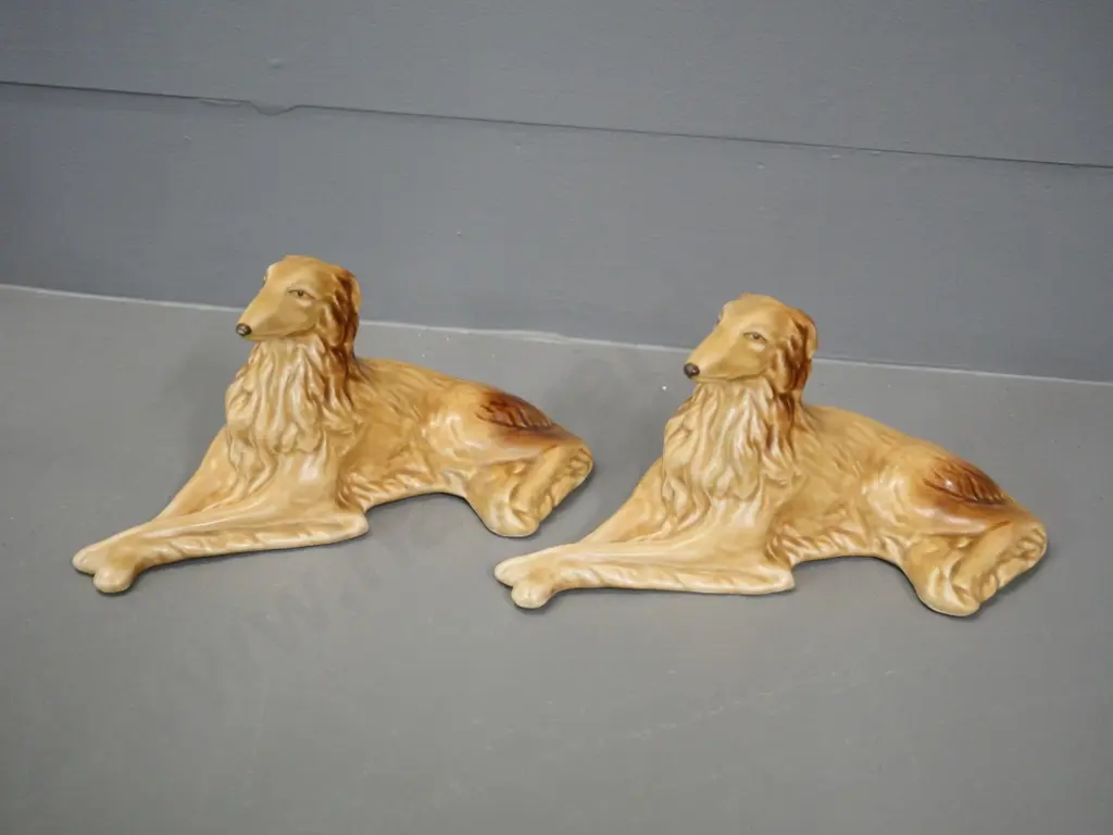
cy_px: 418
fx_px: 1479
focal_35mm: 46
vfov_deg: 31.5
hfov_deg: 41.2
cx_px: 556
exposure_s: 1/160
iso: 3200
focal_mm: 23
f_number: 4.3
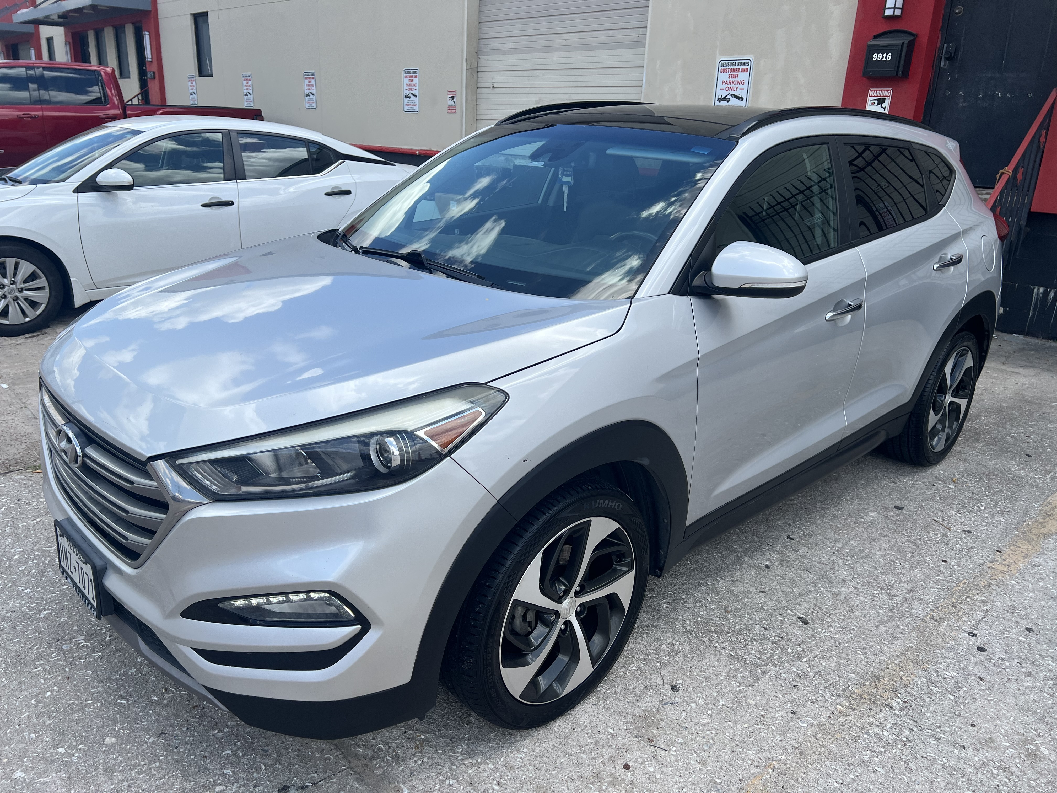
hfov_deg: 67.3
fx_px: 794
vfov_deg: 53.1
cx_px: 528
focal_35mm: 26
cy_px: 396
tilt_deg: -18.4
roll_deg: -2.7
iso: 50
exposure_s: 1/2353
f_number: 1.5
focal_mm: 5.7
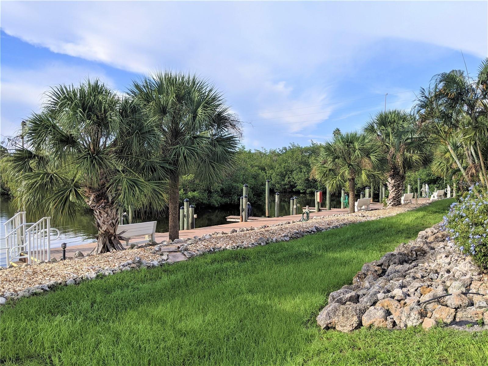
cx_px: 244
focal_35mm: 27
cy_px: 183
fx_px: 381
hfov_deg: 65.3
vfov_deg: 51.4
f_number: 1.8
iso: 57
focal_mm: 4.44
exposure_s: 1/1805
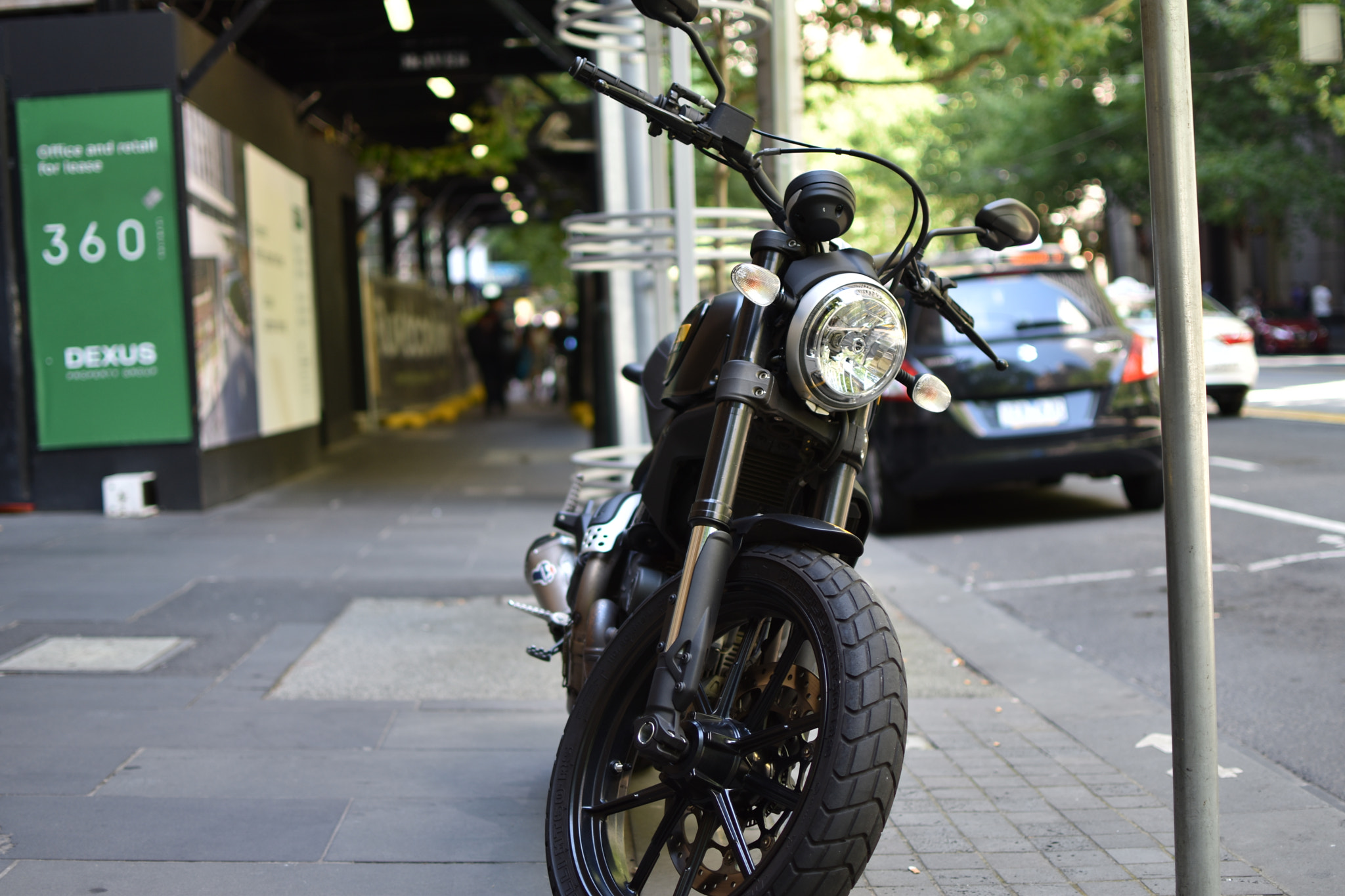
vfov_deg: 25.7
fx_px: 1961
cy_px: 448
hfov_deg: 37.9
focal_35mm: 52
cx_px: 672
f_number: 1.8
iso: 100
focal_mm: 35
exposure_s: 1/200
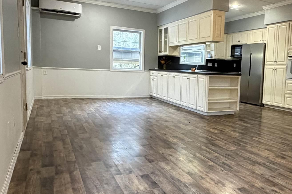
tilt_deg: -5.9
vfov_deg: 38.9
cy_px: 97
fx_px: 276
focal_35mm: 34
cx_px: 217
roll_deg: -2.5
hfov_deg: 53.4
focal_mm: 2.22
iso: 500
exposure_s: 1/60
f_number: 2.2
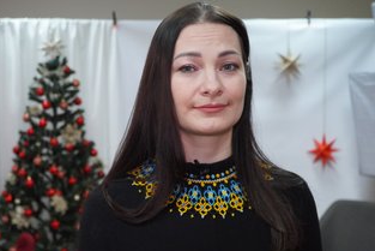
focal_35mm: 56
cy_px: 140
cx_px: 156
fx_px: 580
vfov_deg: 24.4
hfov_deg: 35.7
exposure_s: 1/160
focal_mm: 29
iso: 3200
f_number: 4
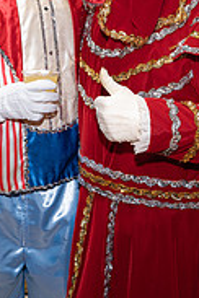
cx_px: 103
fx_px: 489
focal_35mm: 59
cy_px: 83
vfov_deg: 33.4
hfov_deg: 23.0
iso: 320
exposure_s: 1/80
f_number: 5.6
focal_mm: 24
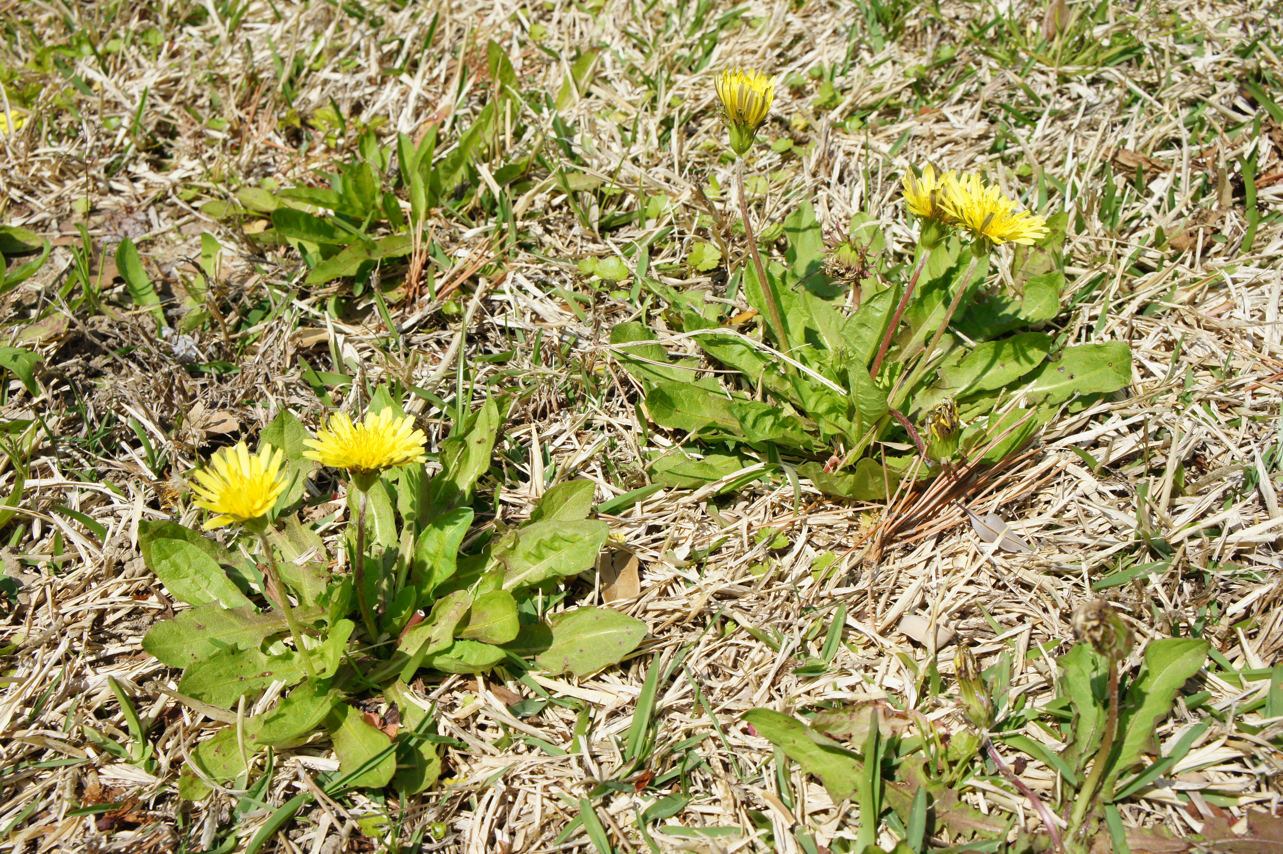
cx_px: 642
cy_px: 427
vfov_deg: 33.0
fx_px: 1442
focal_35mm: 40
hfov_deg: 48.0
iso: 200
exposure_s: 1/320
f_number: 10
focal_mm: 27
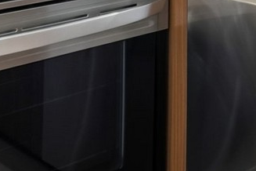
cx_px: 344
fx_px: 626
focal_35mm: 88
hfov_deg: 20.8
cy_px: -129
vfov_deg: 13.9
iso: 400
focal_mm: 16
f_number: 8
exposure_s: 1/20
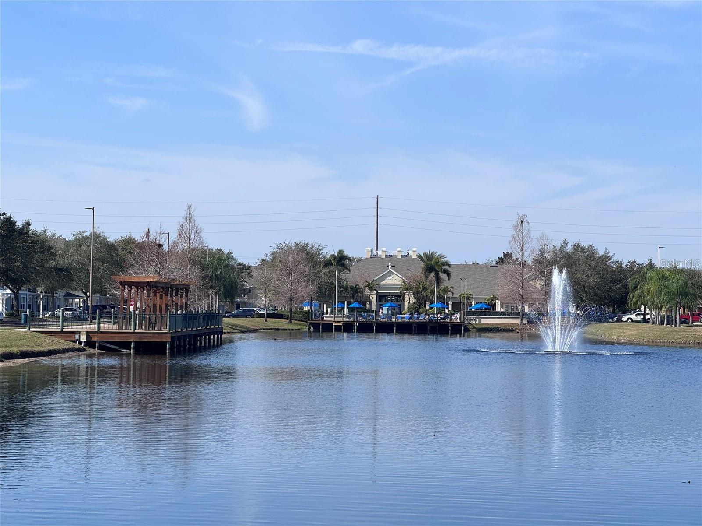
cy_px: 263
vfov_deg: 19.1
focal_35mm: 77
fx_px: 1562
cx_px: 351
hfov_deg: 25.3
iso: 25
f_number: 2.8
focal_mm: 9
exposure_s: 1/834
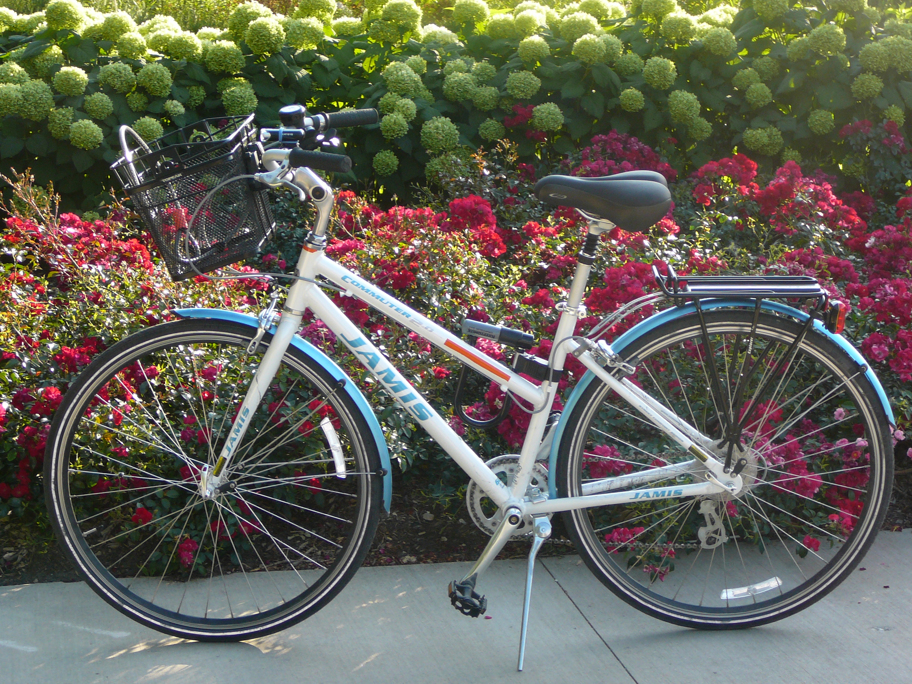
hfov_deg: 25.3
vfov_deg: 19.1
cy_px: 342
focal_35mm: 77
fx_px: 2029
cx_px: 456
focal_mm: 11.5
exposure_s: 1/125
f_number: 3.7
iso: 80
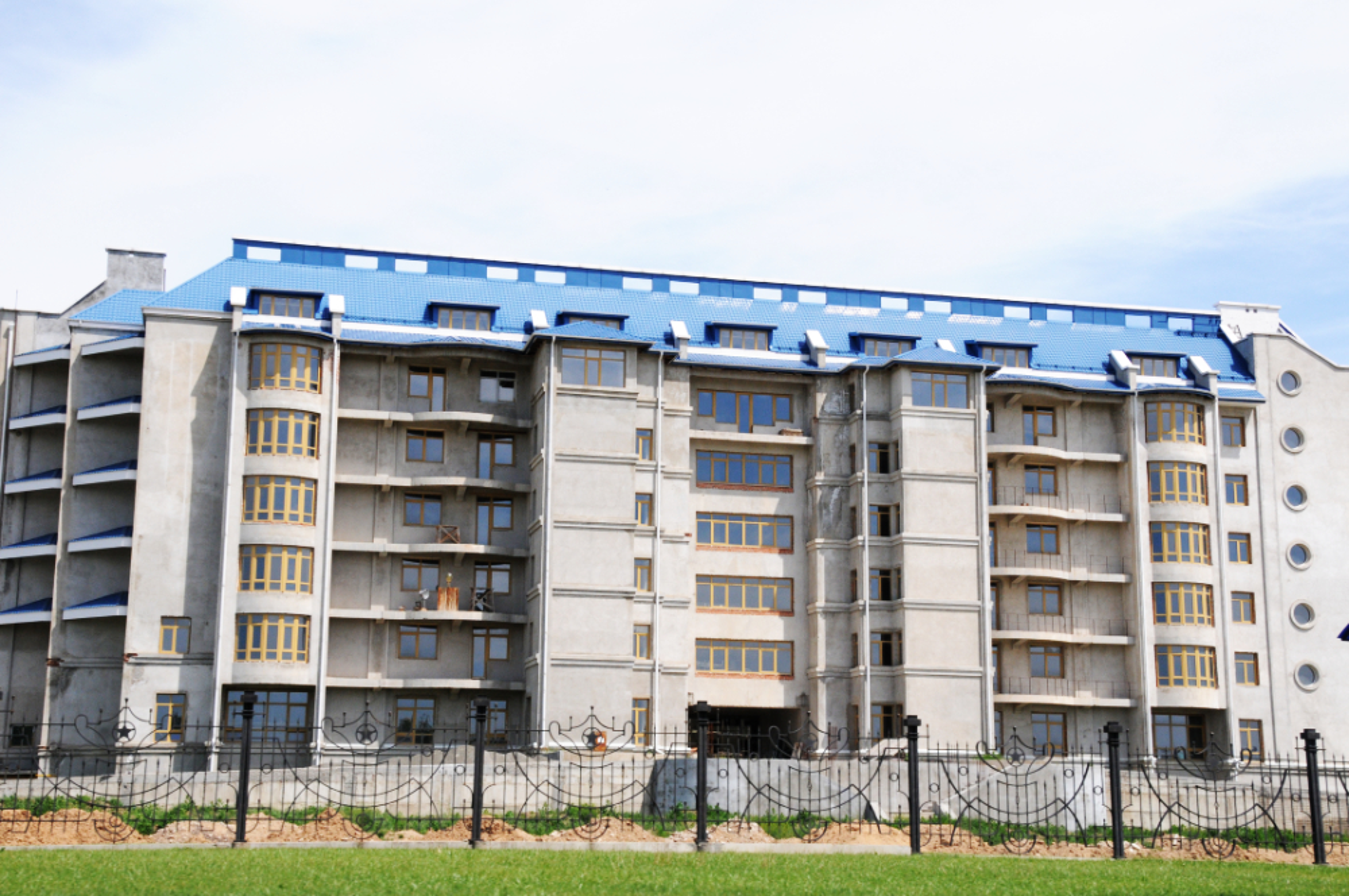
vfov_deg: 28.0
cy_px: 448
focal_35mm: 48
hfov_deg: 41.2
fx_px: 1796
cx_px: 674
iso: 640
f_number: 16
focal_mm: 32
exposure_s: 1/640
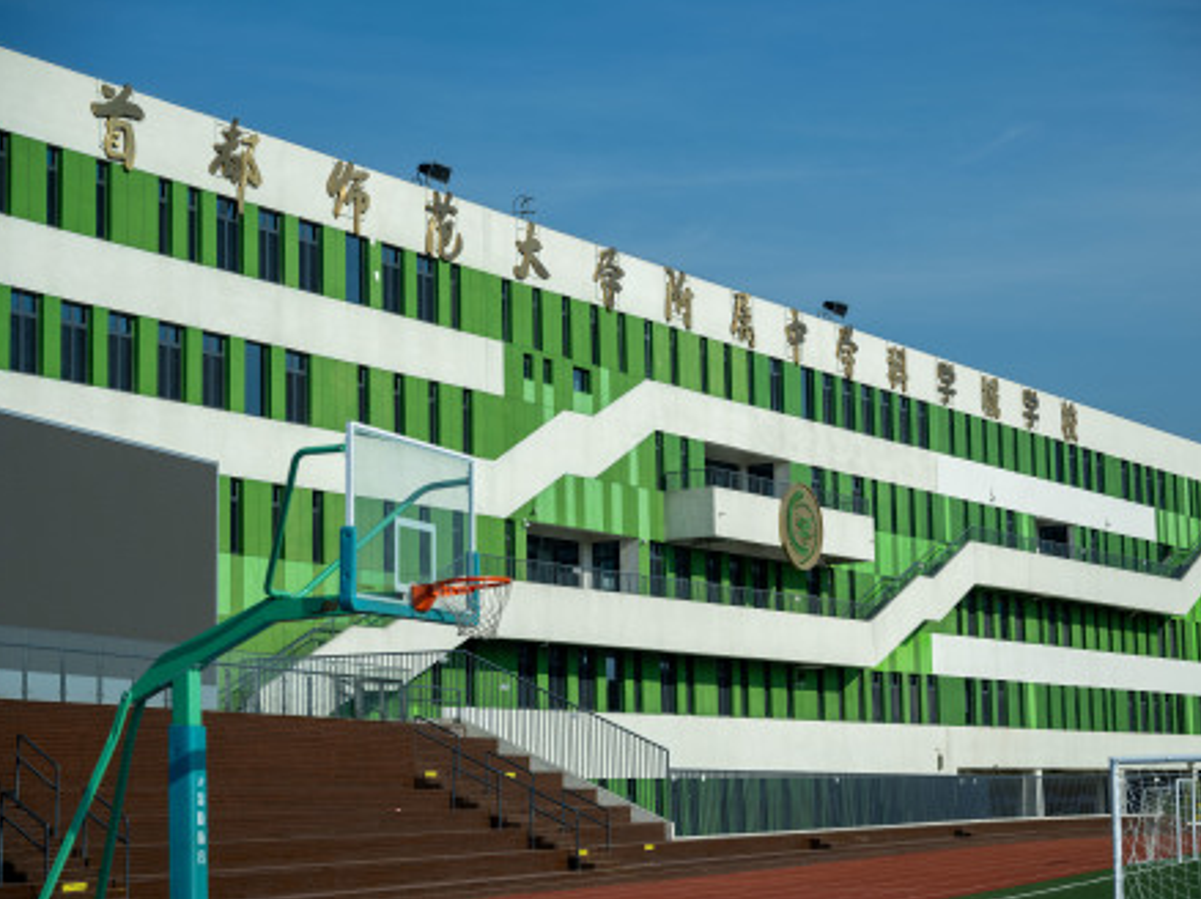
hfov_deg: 29.0
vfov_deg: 21.9
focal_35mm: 67
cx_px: 625
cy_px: 445
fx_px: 2323
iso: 64
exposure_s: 1/1250
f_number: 4
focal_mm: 61
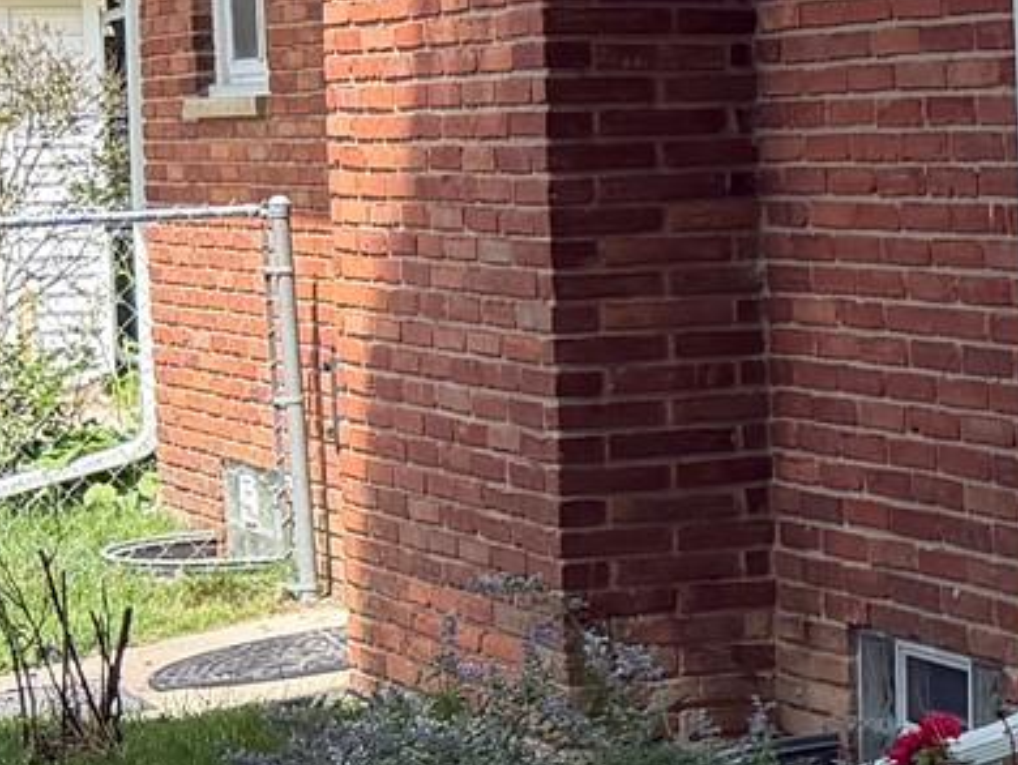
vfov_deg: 11.8
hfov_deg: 12.9
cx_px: 2255
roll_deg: +1.4
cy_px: 238
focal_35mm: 126
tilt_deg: -2.2
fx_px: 3708
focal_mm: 6.76
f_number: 1.78
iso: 100
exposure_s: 1/2000
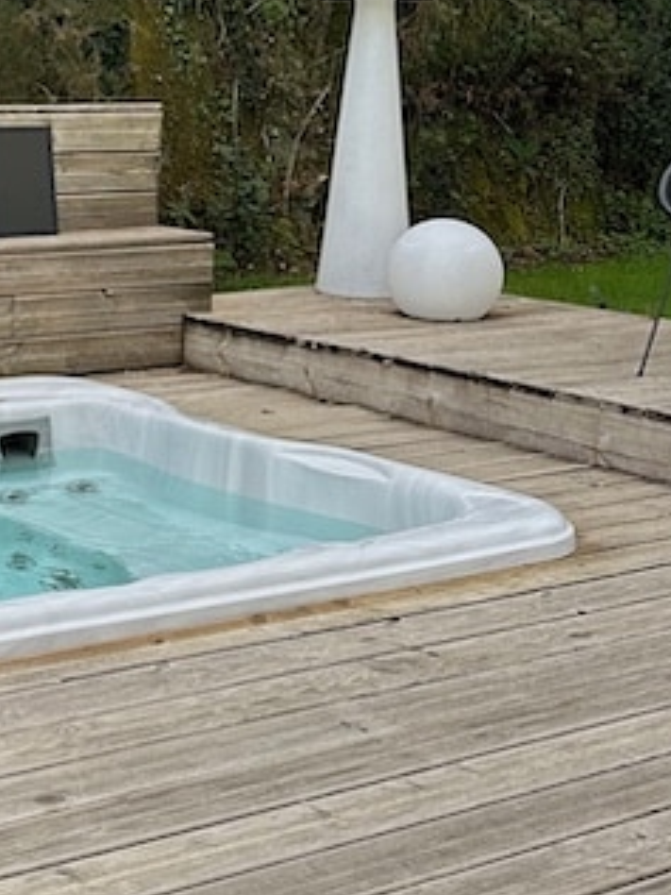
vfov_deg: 25.3
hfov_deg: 18.1
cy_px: 193
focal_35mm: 76
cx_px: -195
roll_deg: -1.3
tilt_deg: -5.3
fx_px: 1964
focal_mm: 6.86
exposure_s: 1/690
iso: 80
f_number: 1.78
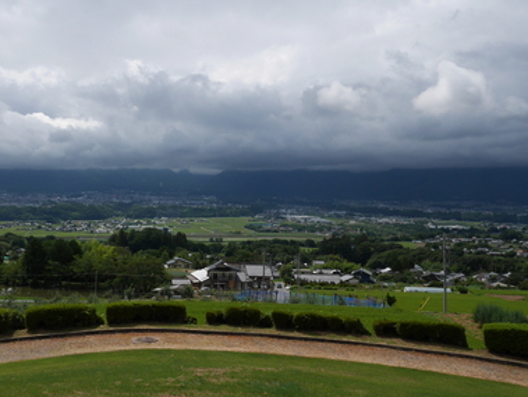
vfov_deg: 37.7
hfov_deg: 47.3
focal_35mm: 38
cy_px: 173
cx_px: 139
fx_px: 580
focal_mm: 12
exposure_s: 1/500
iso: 200
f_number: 9
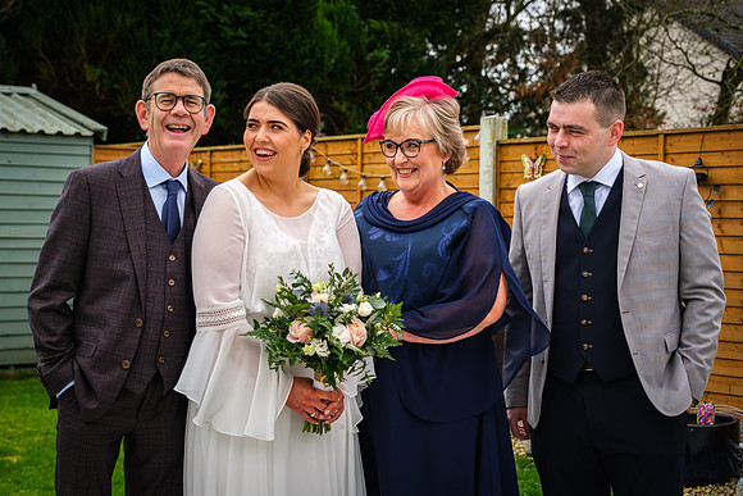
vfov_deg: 21.9
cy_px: 223
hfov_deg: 32.3
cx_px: 304
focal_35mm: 62
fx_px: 1279
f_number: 2.8
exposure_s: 1/500
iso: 200
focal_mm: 32.1
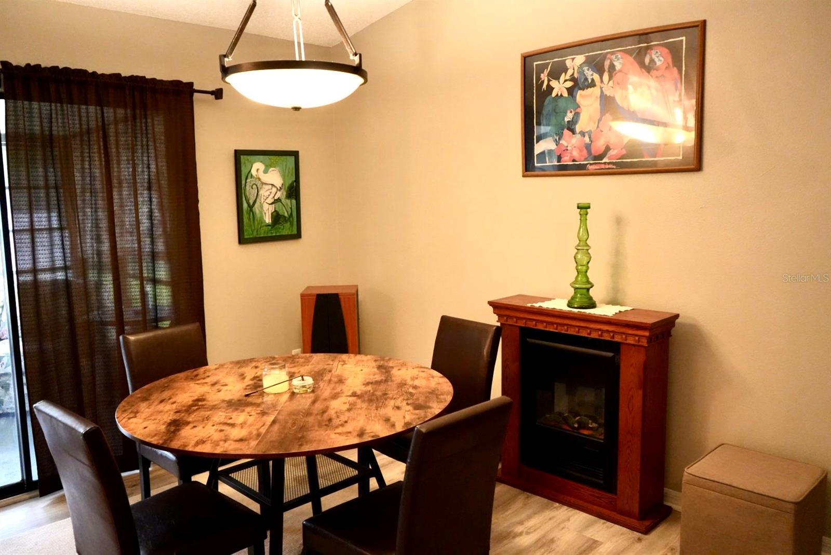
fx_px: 670
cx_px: 416
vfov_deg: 45.0
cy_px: 278
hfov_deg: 63.6
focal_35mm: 29
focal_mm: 29
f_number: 3.5
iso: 6400
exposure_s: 1/160
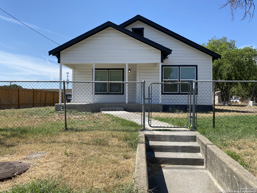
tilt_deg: +1.7
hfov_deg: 67.3
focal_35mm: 26
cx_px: 128
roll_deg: -0.5
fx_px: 193
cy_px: 96
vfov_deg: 53.1
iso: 32
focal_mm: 4.25
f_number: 1.8
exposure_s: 1/2625
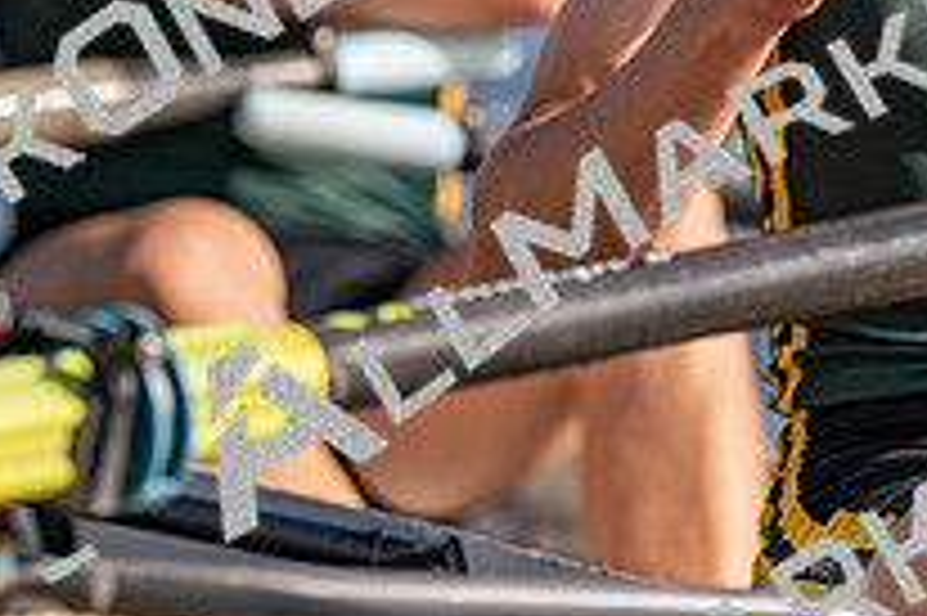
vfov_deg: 3.6
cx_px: 1120
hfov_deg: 5.4
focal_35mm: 381
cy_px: -155
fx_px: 9803
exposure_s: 1/5000
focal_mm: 135
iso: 64
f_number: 1.8
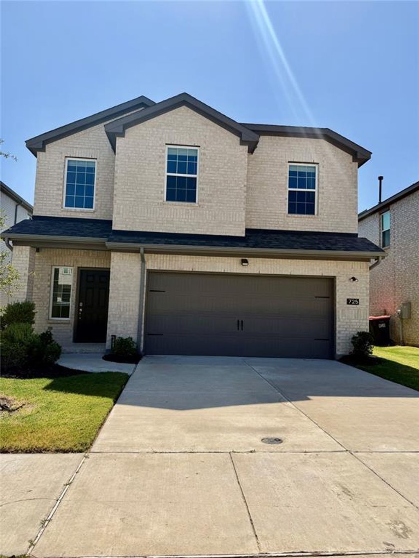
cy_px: 279
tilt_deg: +4.1
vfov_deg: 71.6
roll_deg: -2.1
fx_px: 387
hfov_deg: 56.8
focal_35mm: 24
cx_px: 210
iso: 80
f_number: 1.78
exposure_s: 1/8130
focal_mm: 6.76
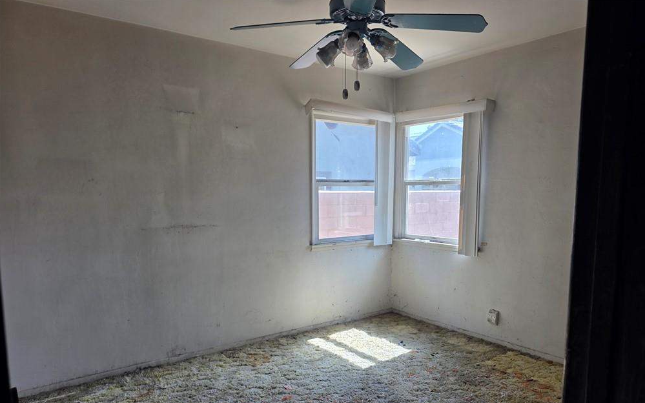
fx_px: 439
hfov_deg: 72.6
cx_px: 326
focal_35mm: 25
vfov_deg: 48.9
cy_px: 245
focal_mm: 6.3
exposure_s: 1/180
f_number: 1.7
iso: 40
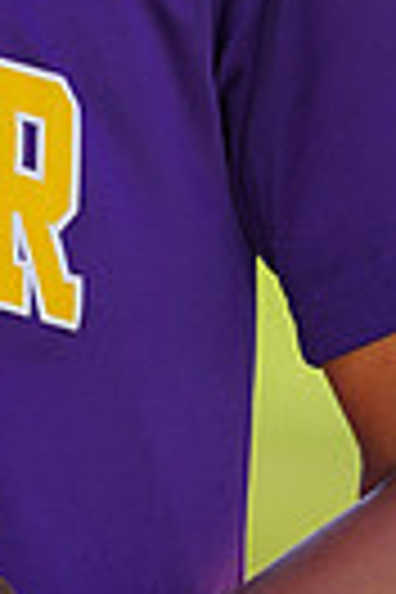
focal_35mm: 1295
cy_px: -238
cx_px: -207
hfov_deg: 1.1
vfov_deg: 1.6
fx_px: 21366
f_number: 8
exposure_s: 1/250
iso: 100
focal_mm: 294
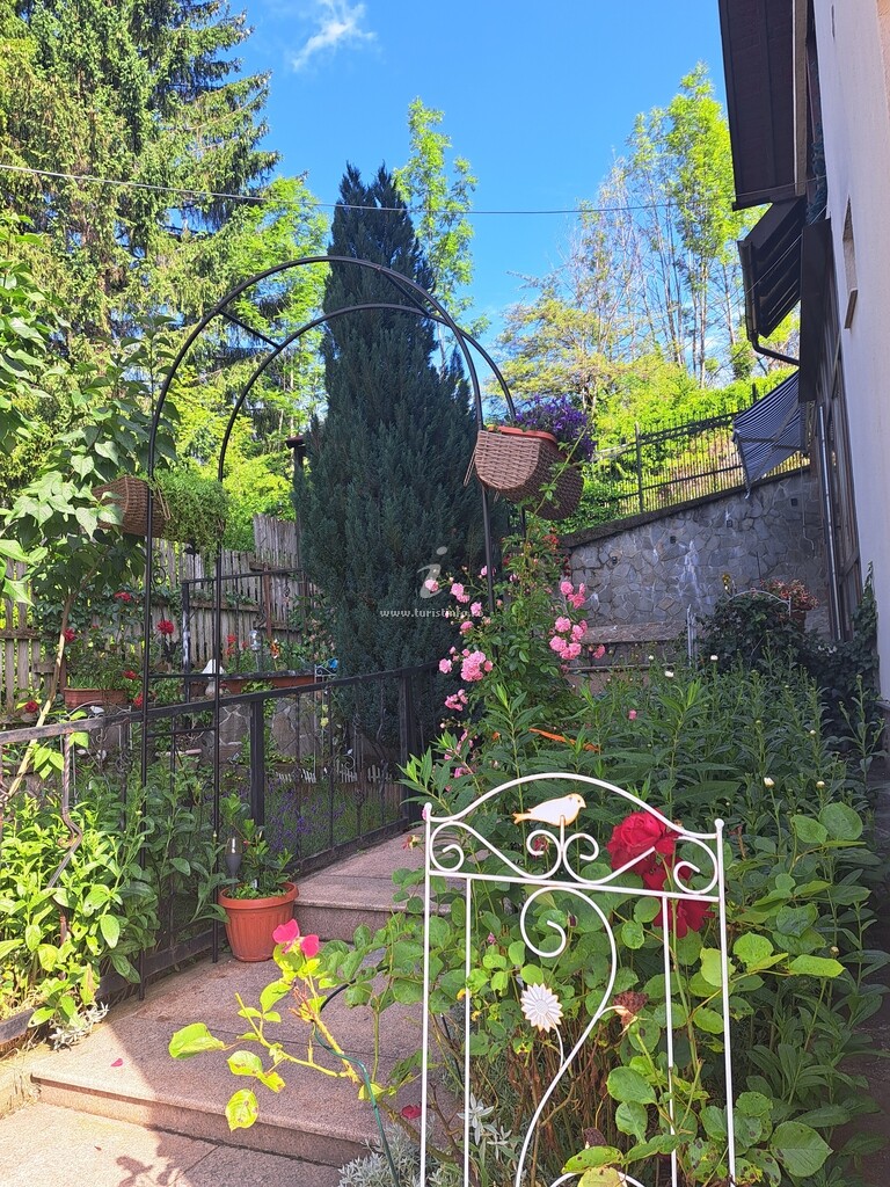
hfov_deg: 56.8
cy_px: 594
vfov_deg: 71.6
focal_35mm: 24
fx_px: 823
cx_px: 445
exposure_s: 1/286
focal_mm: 5.23
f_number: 1.8
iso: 50
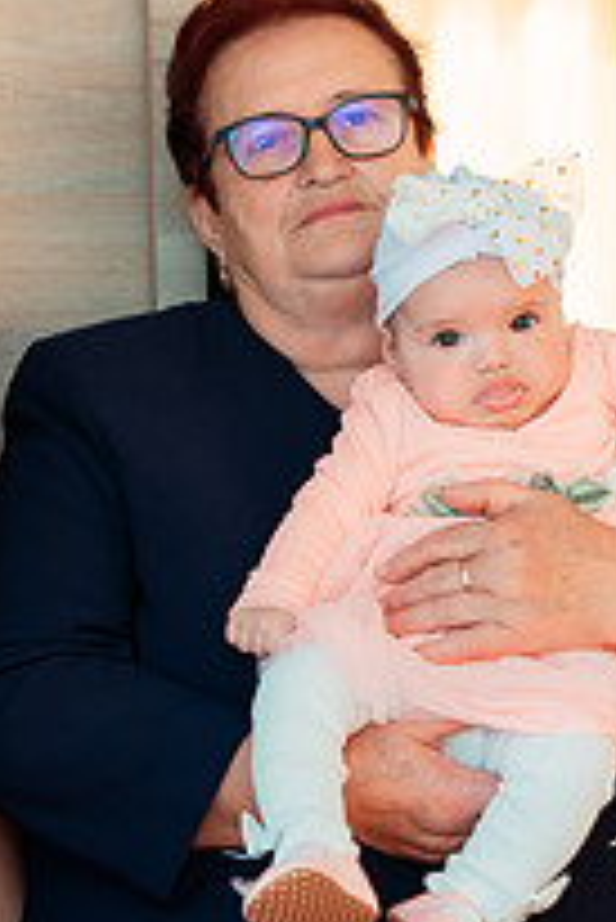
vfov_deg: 16.4
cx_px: -53
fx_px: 3203
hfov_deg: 10.9
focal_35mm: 125
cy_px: 464
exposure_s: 1/250
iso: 400
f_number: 3.2
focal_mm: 38
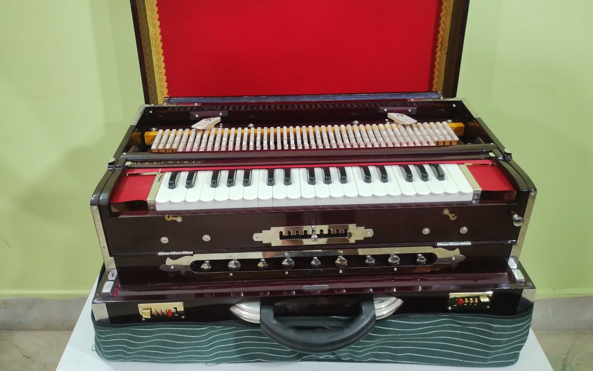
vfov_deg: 41.7
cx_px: 299
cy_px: 154
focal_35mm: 30
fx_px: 485
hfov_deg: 62.9
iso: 769
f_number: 1.8
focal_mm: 4.27
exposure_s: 1/33.3
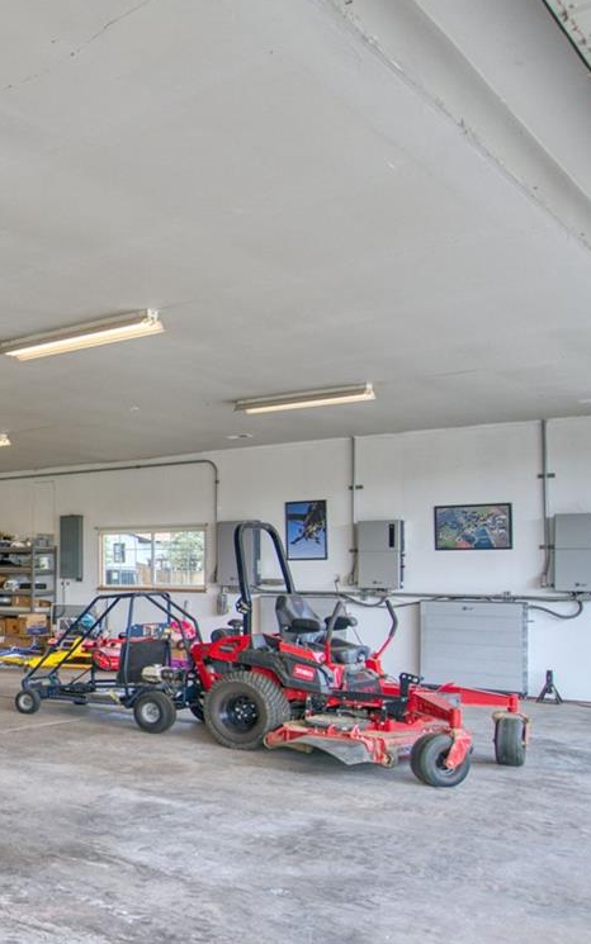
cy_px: 558
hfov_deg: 29.2
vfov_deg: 55.0
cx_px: -184
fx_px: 901
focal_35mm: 35
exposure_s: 1/400
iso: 500
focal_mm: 16
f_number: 4
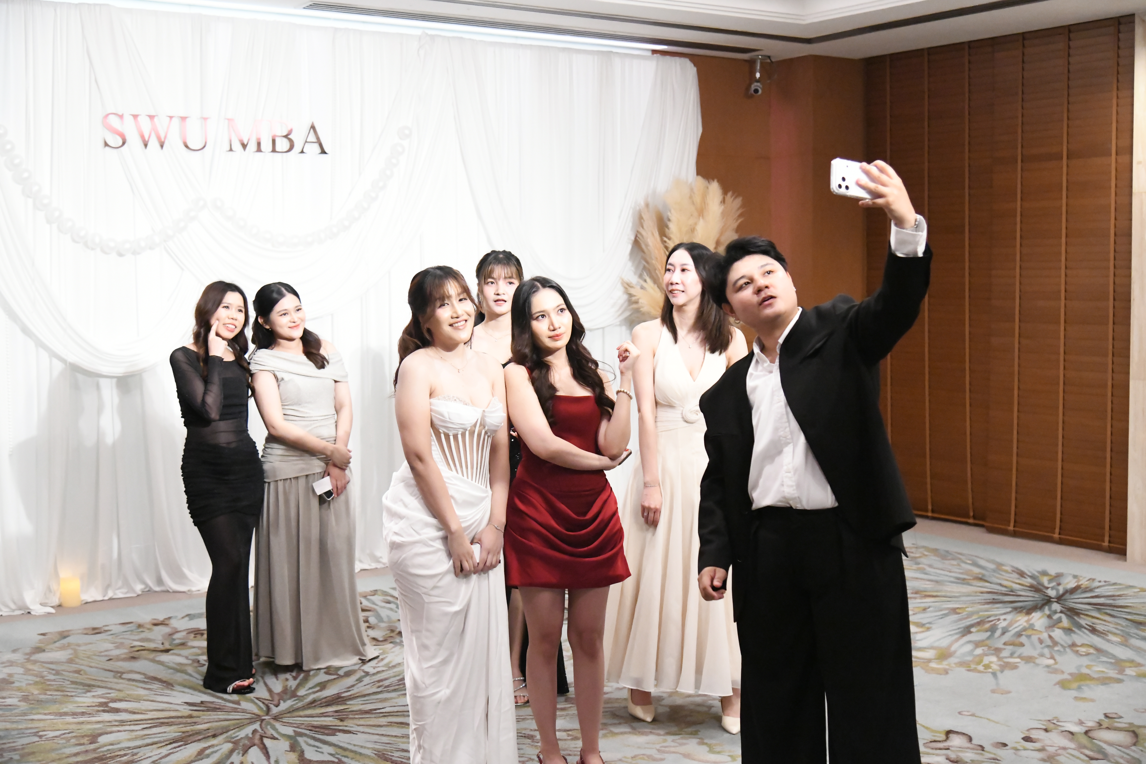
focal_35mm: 46
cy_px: 382
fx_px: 1464
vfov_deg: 29.2
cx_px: 573
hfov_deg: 42.7
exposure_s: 1/400
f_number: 4
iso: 16000
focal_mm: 46
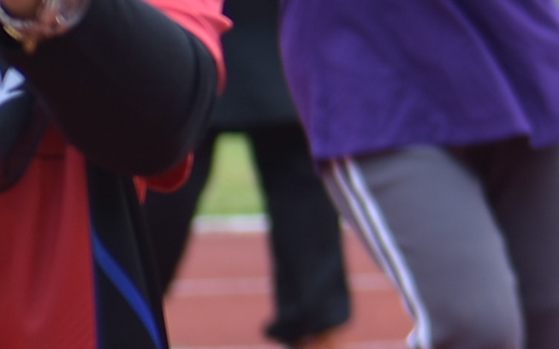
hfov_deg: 4.2
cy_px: -313
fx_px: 7480
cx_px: 1248
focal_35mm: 491
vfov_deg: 2.7
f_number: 2.8
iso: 100
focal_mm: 70
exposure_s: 1/200
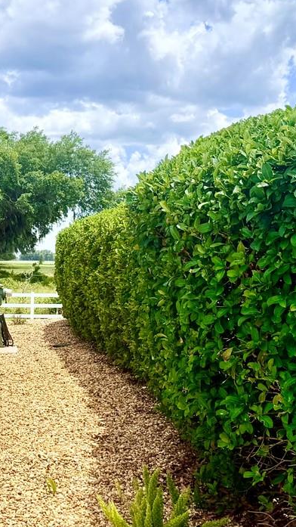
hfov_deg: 19.5
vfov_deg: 34.9
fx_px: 837
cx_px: 9
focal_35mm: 60
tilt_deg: +0.4
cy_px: 295
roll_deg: +2.1
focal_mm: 6.76
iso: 80
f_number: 1.78
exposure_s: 1/4975
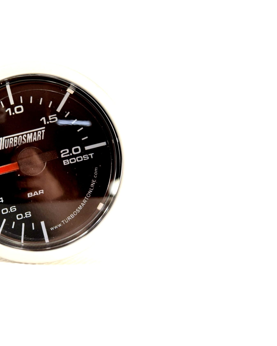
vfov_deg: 19.6
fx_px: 1004
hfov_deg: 15.5
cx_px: 17
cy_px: 172
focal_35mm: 98
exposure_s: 1/160
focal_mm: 46
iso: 400
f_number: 6.3
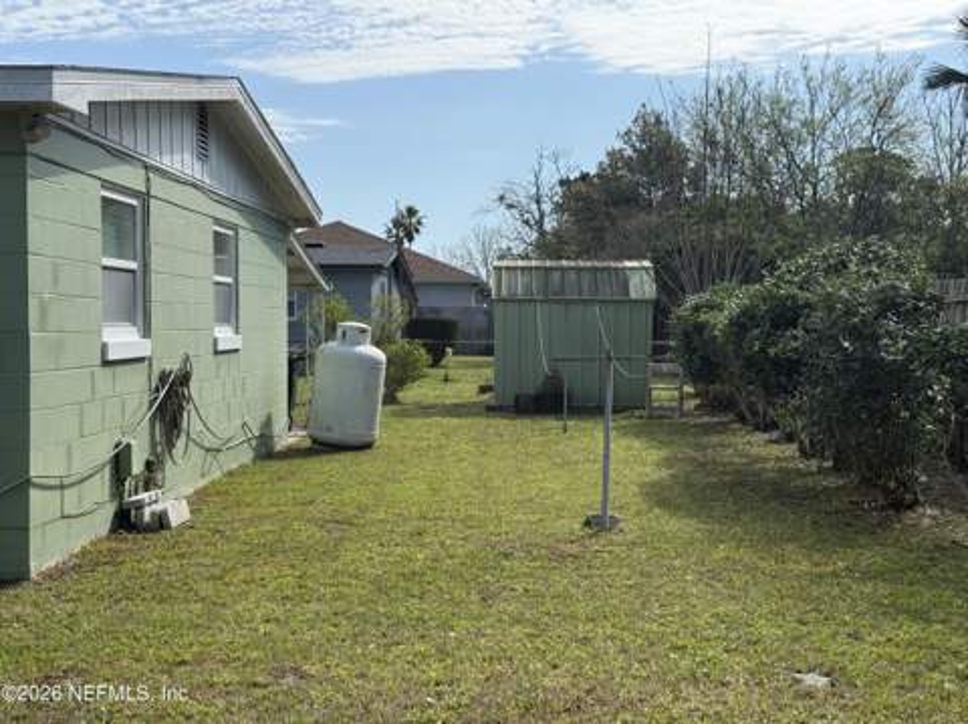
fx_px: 1341
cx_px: 484
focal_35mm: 48
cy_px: 362
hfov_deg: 39.7
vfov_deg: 30.2
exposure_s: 1/5208
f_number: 1.78
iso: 64
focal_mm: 6.76
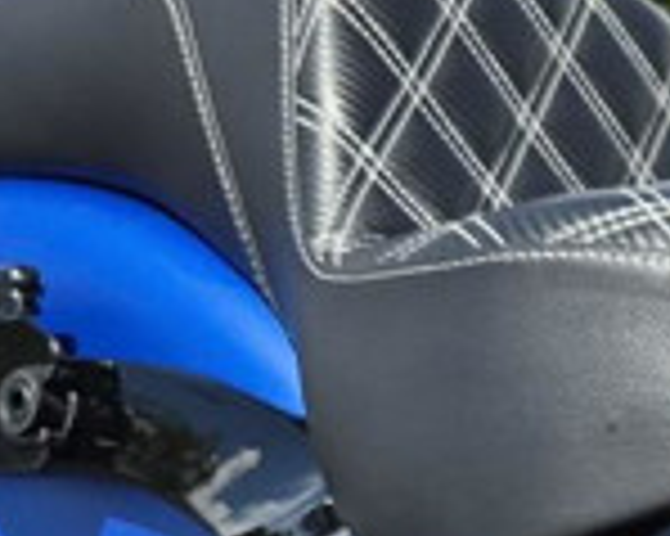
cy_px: 878
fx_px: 3190
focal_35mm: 161
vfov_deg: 9.3
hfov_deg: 10.9
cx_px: 1338
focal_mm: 5.4
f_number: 1.8
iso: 80
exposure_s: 1/4448
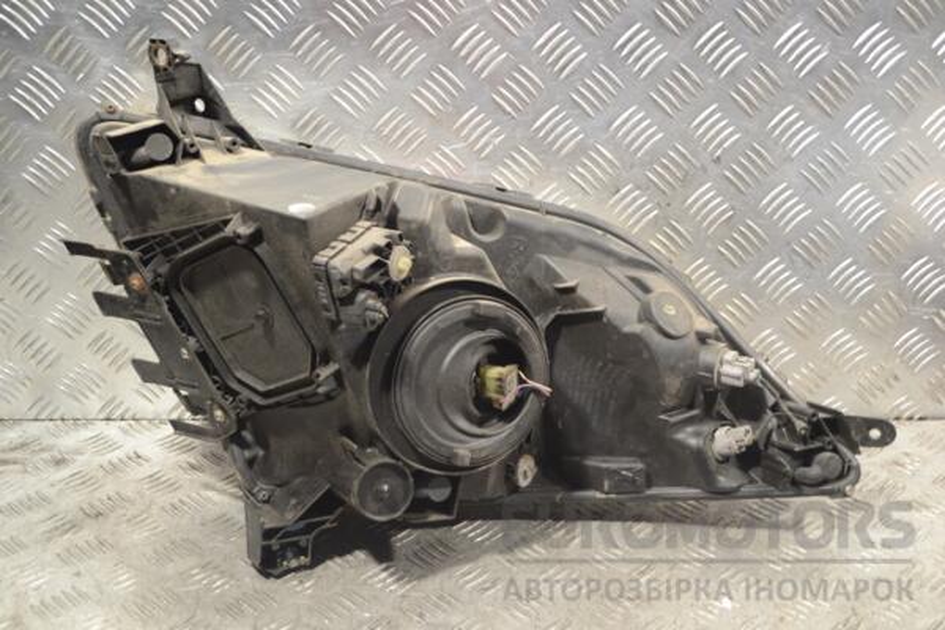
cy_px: 315
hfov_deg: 41.1
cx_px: 472
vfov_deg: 28.1
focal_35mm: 48
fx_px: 1260
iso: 360
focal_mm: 32
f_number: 4.8
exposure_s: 1/30
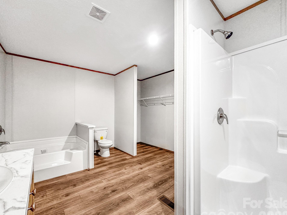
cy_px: 112
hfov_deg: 98.1
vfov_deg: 81.7
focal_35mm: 15
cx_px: 137
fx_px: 124
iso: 250
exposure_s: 1/60
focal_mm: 2.22
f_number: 2.2
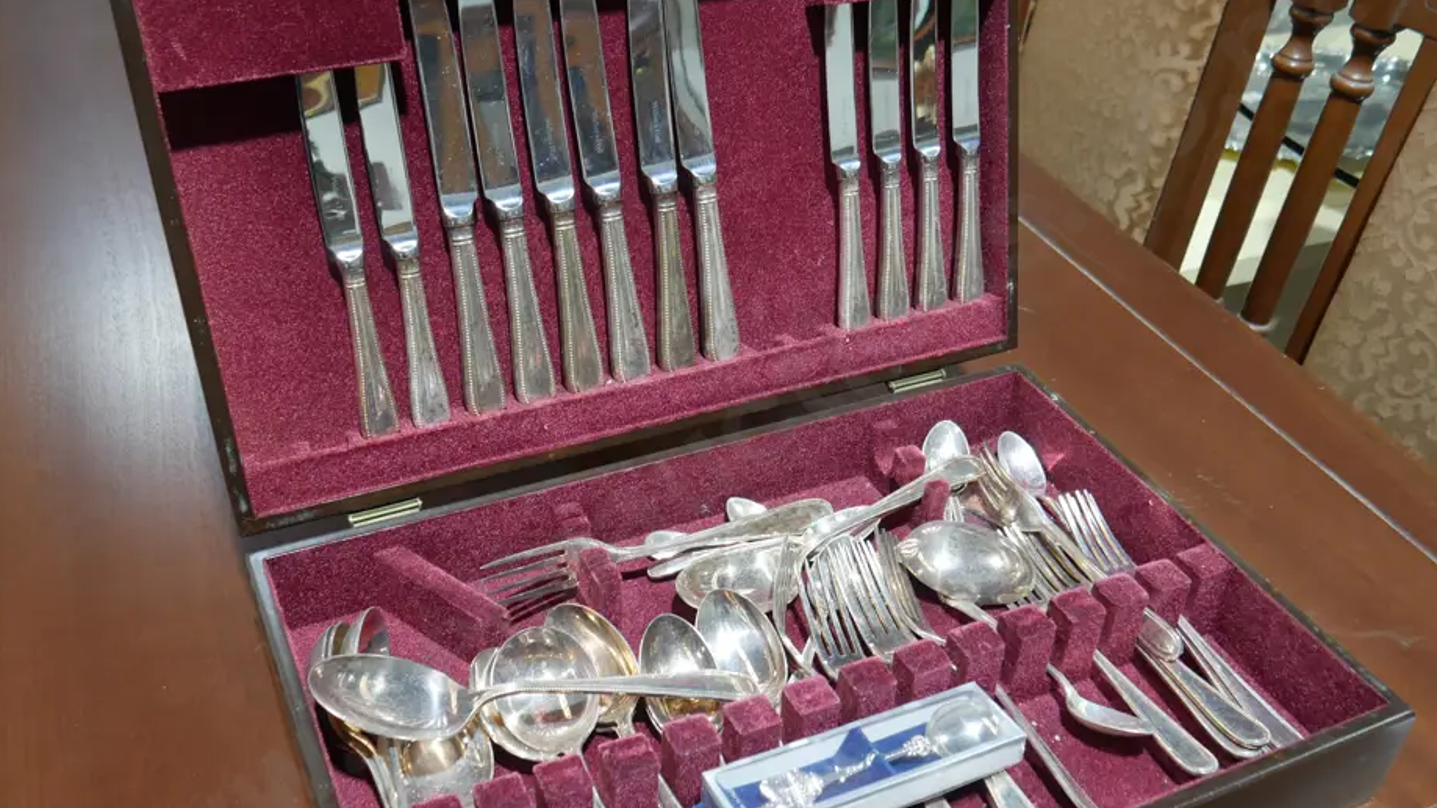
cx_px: 705
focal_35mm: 34
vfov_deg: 34.6
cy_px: 467
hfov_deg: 58.0
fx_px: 1296
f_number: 4
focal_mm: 14
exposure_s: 1/60
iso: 640
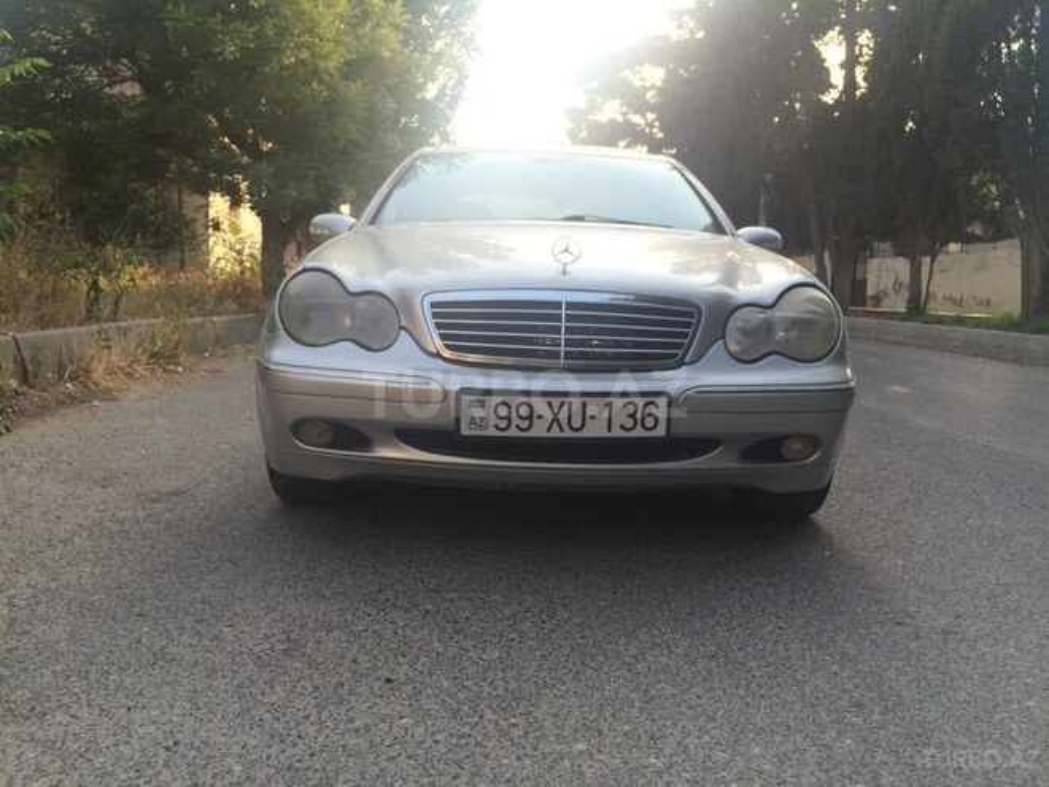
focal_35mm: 29
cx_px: 524
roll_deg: +0.1
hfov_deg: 61.7
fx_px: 879
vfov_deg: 48.2
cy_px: 394
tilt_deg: -6.8
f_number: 2.2
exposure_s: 1/373
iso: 32
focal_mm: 4.15
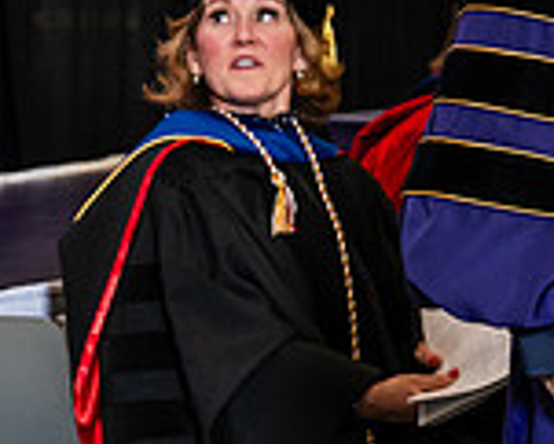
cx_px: 943
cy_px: -134
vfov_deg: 6.5
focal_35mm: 238
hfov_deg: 7.9
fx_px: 3905
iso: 1250
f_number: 4.5
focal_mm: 66
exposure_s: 1/200
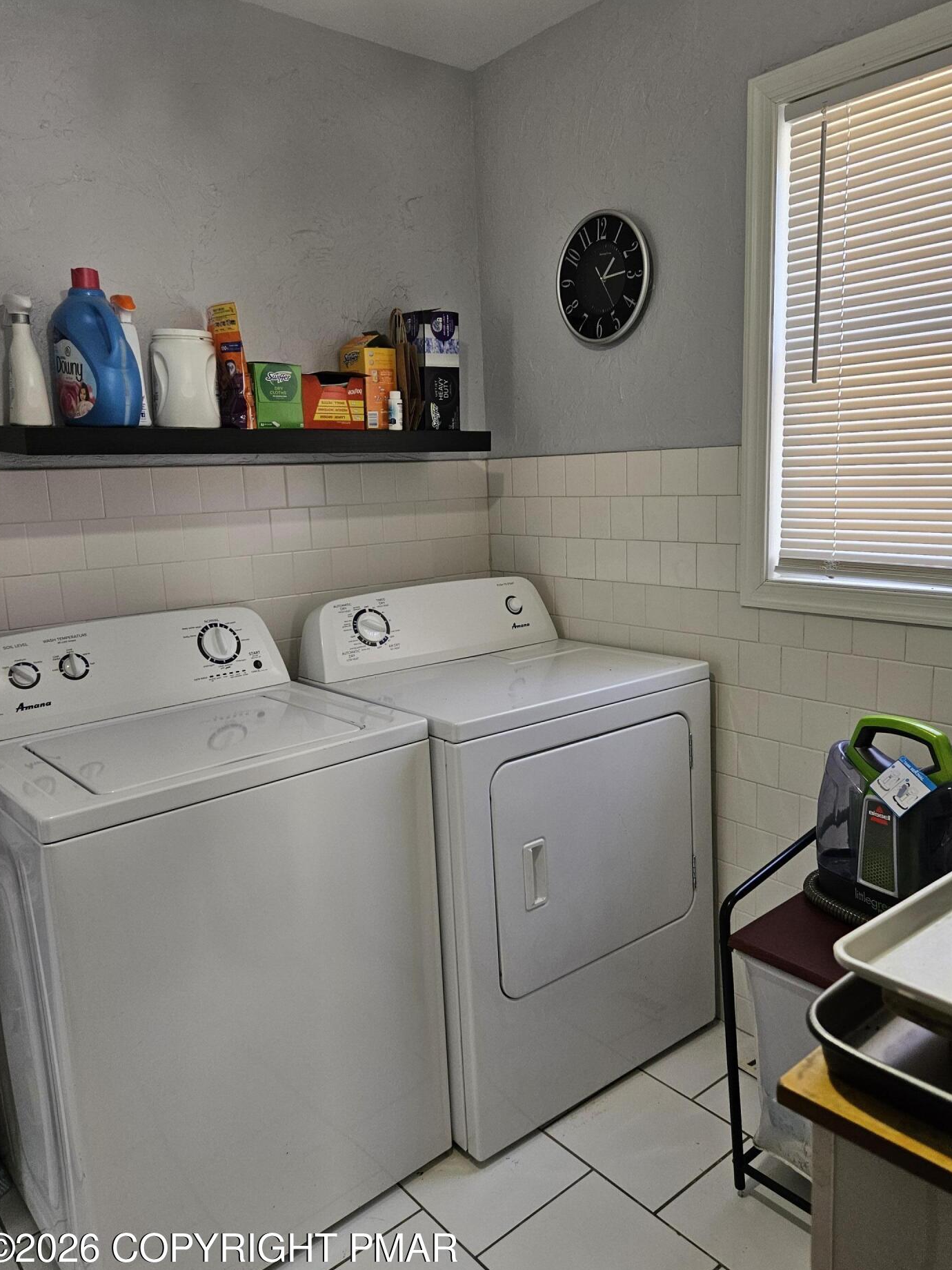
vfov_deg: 69.4
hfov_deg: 54.9
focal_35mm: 25
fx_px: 917
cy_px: 621
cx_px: 499
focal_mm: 5.4
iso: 250
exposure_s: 1/120
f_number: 1.8
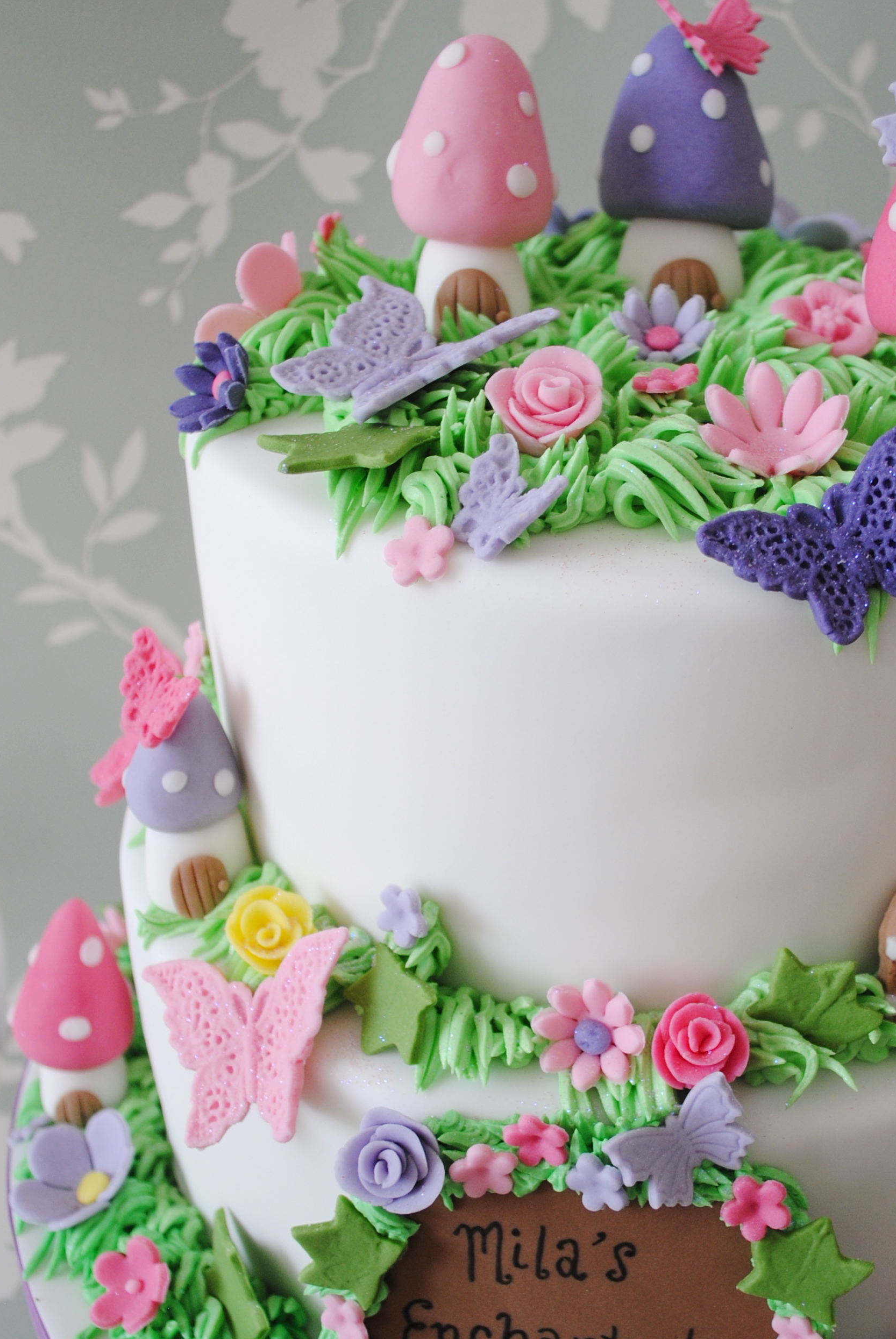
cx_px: 640
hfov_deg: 31.6
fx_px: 1564
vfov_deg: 46.2
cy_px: 760
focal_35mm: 42
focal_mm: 18
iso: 200
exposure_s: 1/40
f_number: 3.5
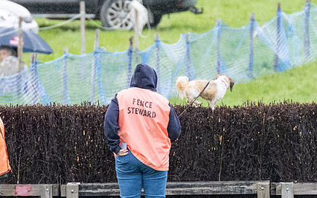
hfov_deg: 1.8
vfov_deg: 1.1
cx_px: 200
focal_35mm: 1163
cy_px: 128
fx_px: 10045
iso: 2000
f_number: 4
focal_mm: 280
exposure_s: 1/1600
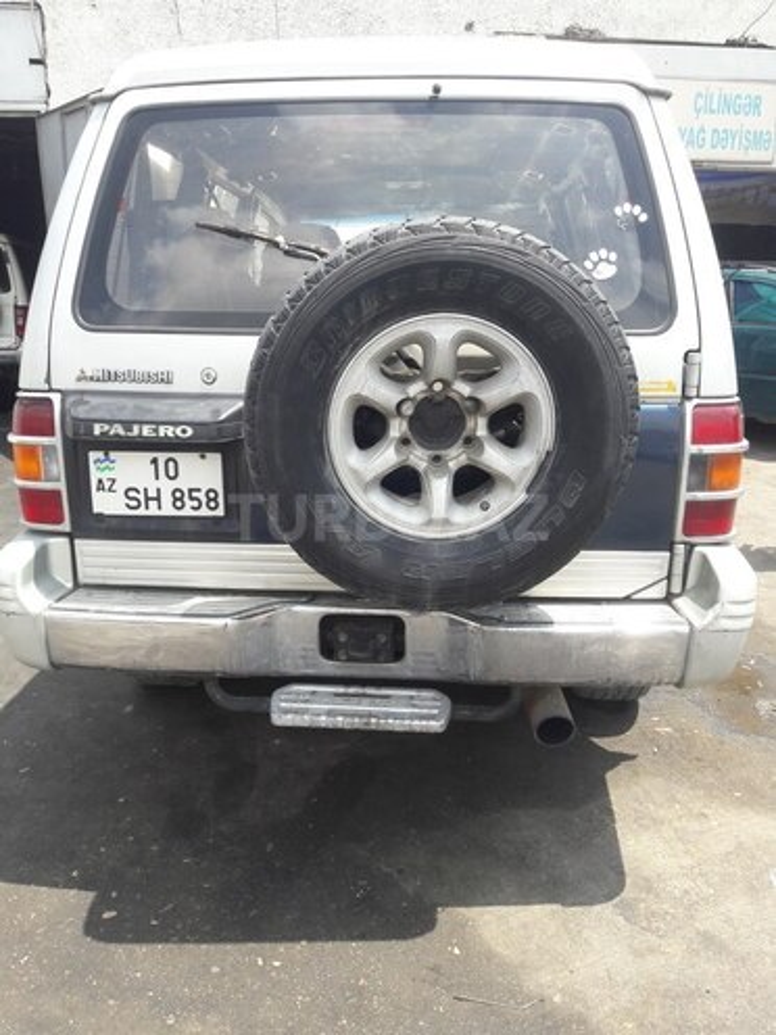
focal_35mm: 28
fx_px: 837
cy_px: 518
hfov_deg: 49.7
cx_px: 388
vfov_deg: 63.4
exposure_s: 1/527
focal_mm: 3.7
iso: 40
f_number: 1.9
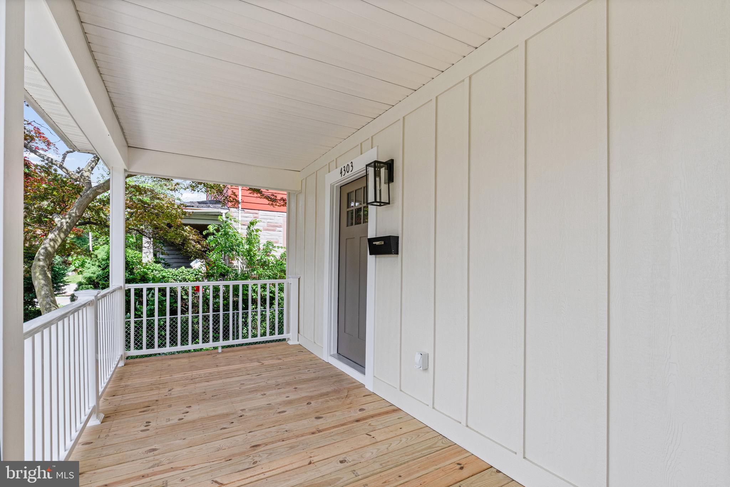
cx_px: 365
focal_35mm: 17
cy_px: 244
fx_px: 345
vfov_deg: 70.4
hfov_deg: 93.3
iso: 250
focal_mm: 17
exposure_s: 1/320
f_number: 8
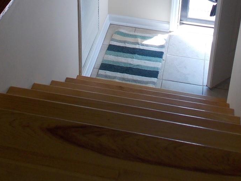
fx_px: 480
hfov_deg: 28.1
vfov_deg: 19.9
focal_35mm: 69
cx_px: 106
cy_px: -40
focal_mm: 4
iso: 80
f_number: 3.1
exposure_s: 1/40
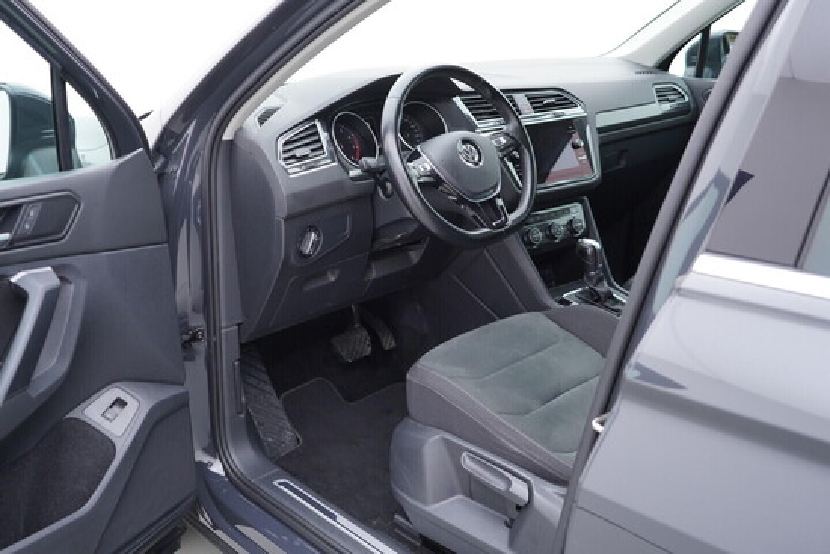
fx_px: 830
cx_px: 415
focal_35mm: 36
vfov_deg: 36.9
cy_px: 277
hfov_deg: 53.1
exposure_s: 1/40
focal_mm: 24
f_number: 2.8
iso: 200
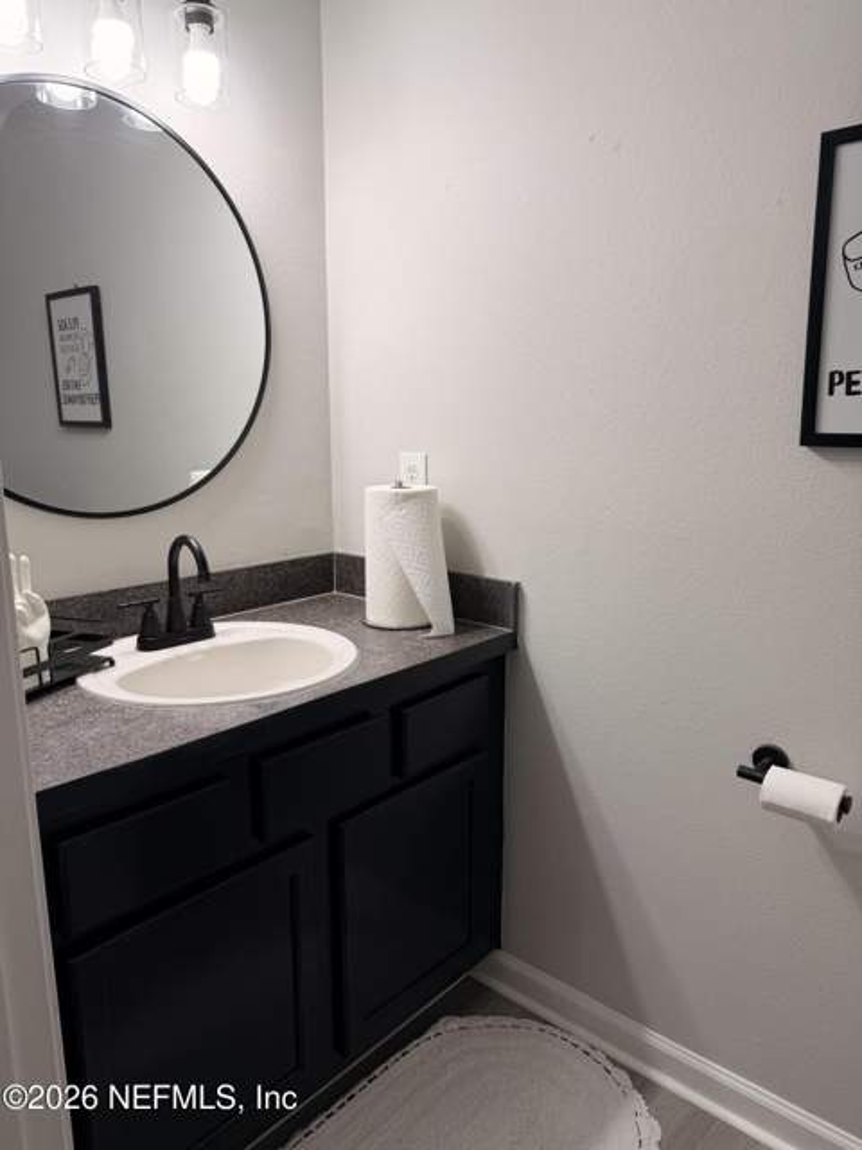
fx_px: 797
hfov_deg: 56.8
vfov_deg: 71.6
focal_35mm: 24
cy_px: 575
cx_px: 431
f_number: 1.78
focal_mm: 6.76
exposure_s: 1/120
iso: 64
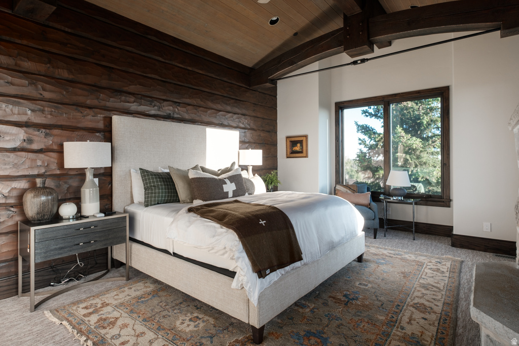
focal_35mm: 18
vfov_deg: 67.4
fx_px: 260
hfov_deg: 90.0
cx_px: 260
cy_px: 173
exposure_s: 1/250
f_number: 5.6
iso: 400
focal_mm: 12
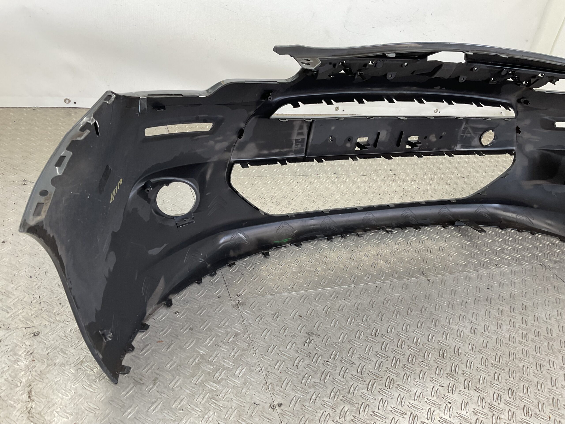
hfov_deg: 61.7
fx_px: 473
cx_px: 282
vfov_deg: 48.2
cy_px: 212
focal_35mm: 29
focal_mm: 3
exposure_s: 1/120
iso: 32
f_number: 1.8
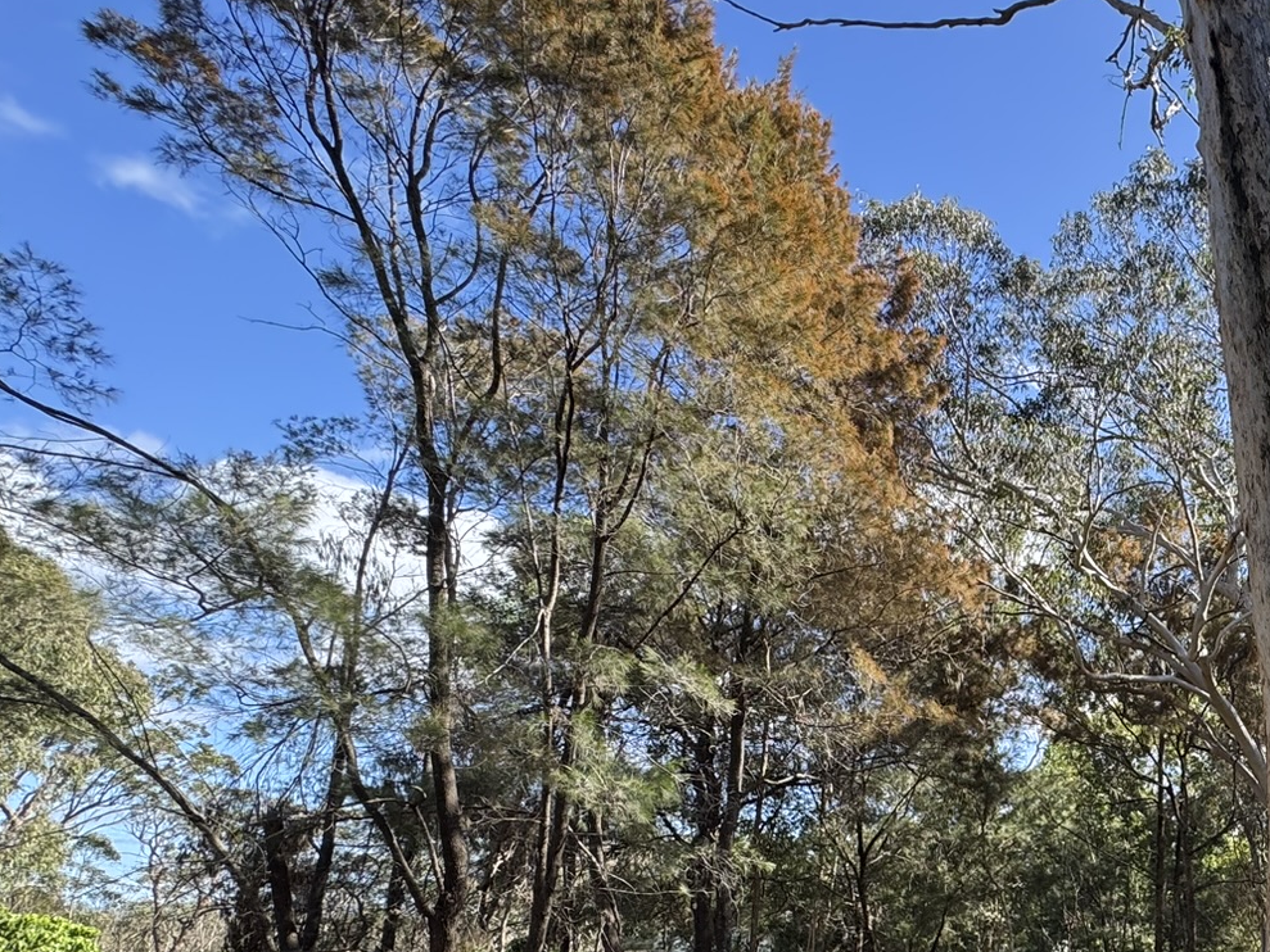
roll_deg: -0.7
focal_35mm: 29
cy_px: 725
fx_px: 1064
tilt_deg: +11.7
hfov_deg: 50.2
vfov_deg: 46.3
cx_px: 1266
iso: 40
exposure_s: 1/298
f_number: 2.2
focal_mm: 2.22
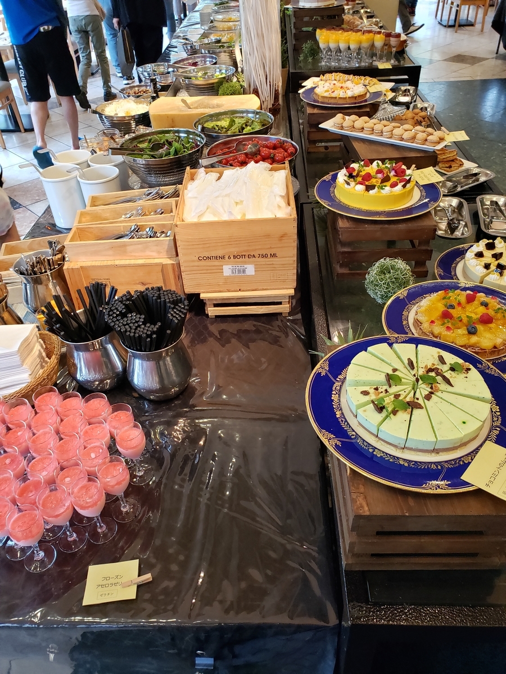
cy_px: 337
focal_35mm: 26
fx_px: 507
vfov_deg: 67.3
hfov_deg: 53.1
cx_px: 253
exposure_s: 1/120
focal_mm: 4.3
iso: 640
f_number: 2.4
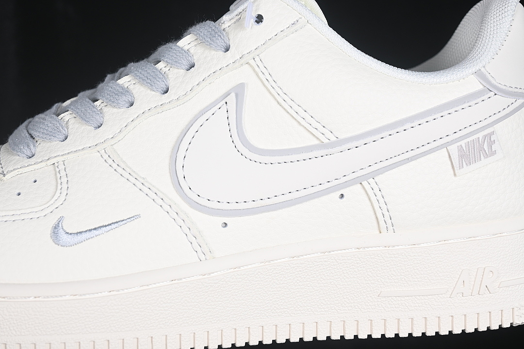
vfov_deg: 18.2
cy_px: 174
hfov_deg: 27.0
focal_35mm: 75
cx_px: 262
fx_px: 1092
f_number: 7.1
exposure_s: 1/80
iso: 160
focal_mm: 50
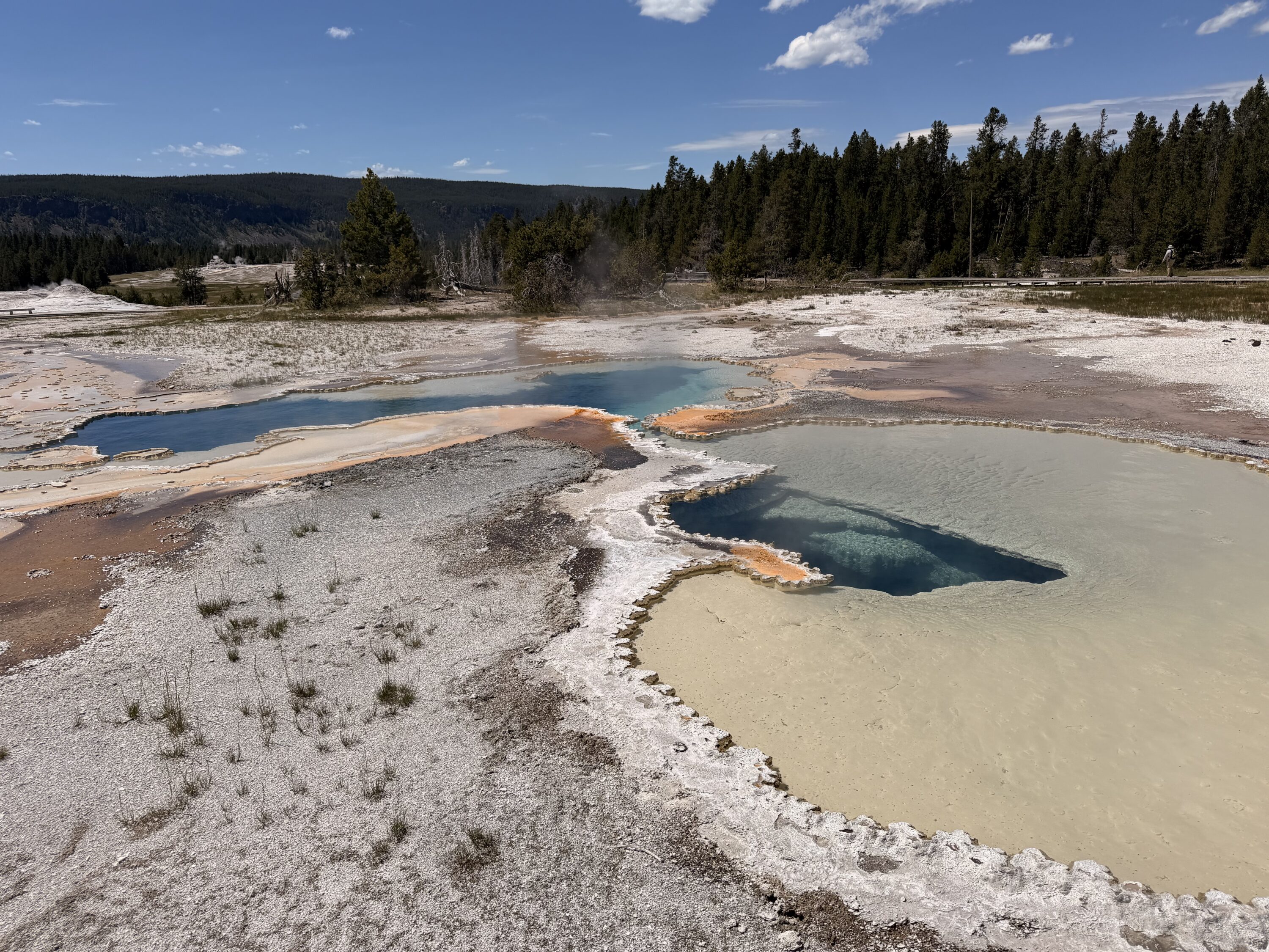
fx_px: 880
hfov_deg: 71.6
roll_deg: +2.7
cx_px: 634
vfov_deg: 56.8
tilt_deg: -15.0
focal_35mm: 24
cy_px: 476
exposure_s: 1/11905
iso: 80
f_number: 1.78
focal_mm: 6.76
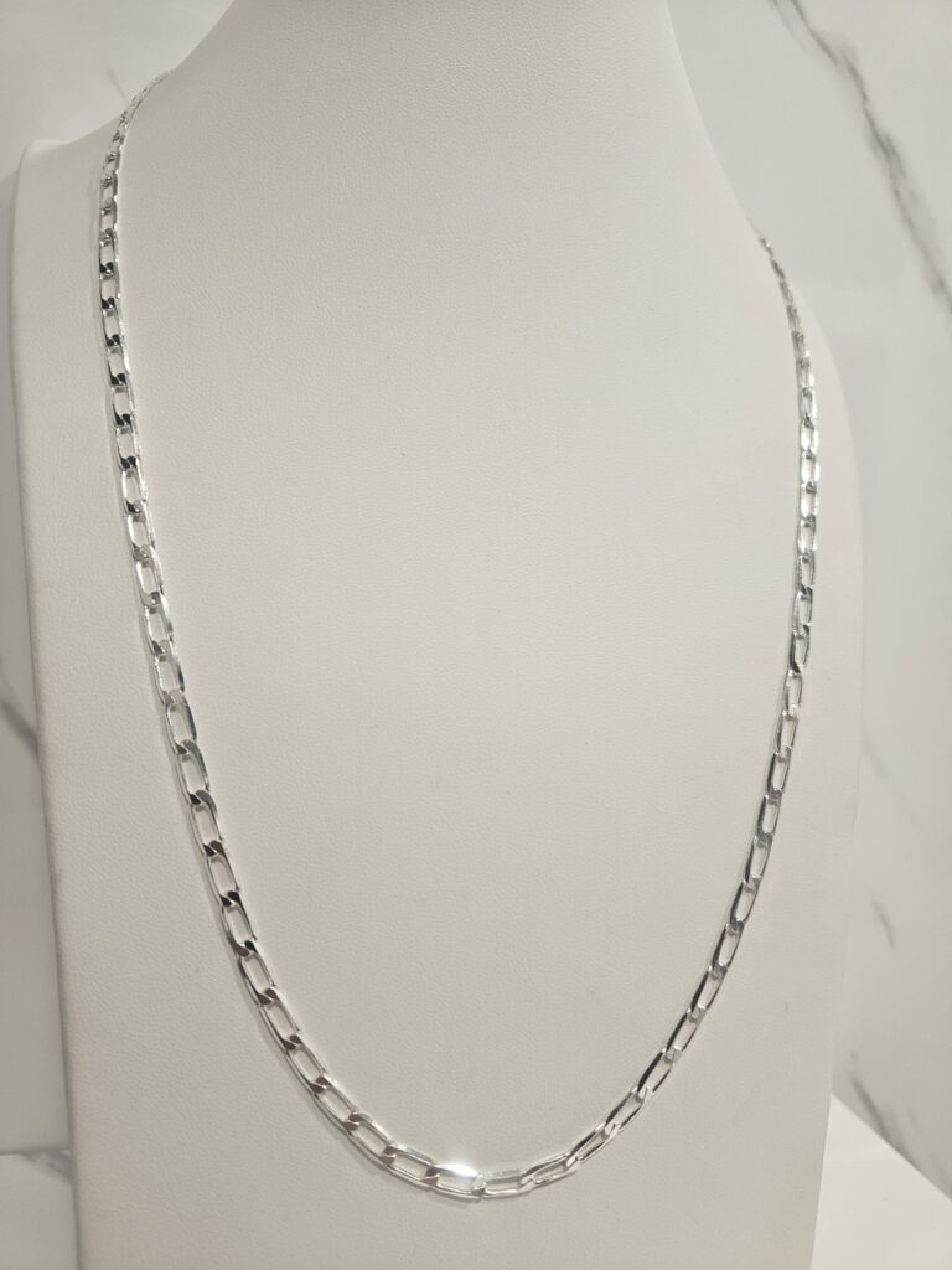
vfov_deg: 73.9
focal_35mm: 23
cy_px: 635
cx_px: 476
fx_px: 843
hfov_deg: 58.9
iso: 160
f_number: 1.8
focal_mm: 5.4
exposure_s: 1/100
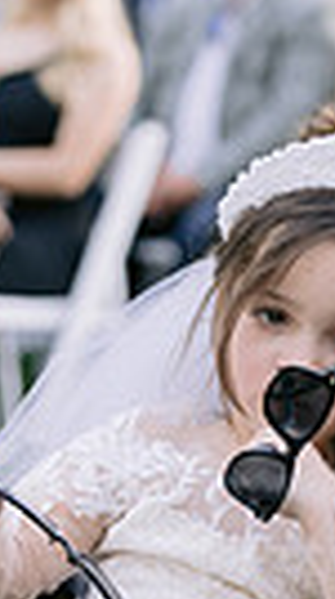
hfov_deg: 6.9
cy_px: 465
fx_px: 2790
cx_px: 290
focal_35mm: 176
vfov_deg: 12.2
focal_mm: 50
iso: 400
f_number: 2.2
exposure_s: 1/500
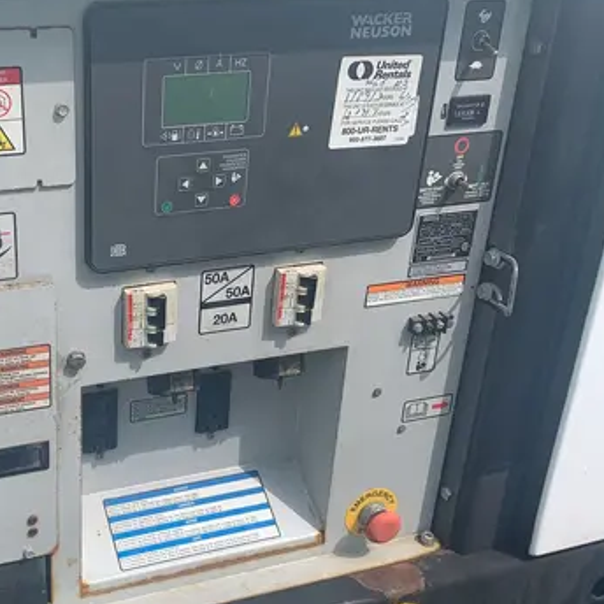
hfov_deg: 33.8
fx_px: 967
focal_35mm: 49
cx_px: 137
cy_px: 310
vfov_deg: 34.7
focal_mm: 4.25
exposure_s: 1/2545
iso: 25
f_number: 1.8
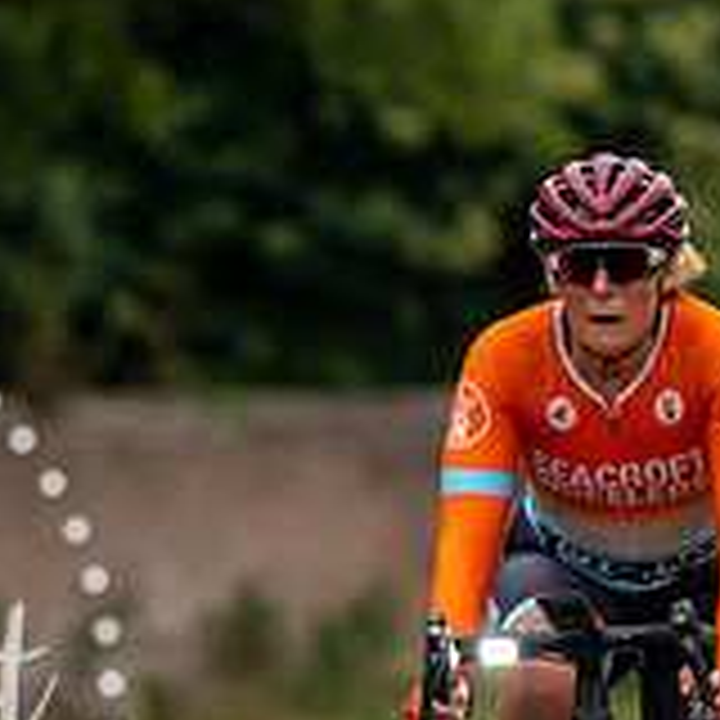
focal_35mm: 571
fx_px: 13437
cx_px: 400
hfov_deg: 3.1
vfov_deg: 3.1
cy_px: 461
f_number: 3.2
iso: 1000
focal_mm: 185
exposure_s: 1/640
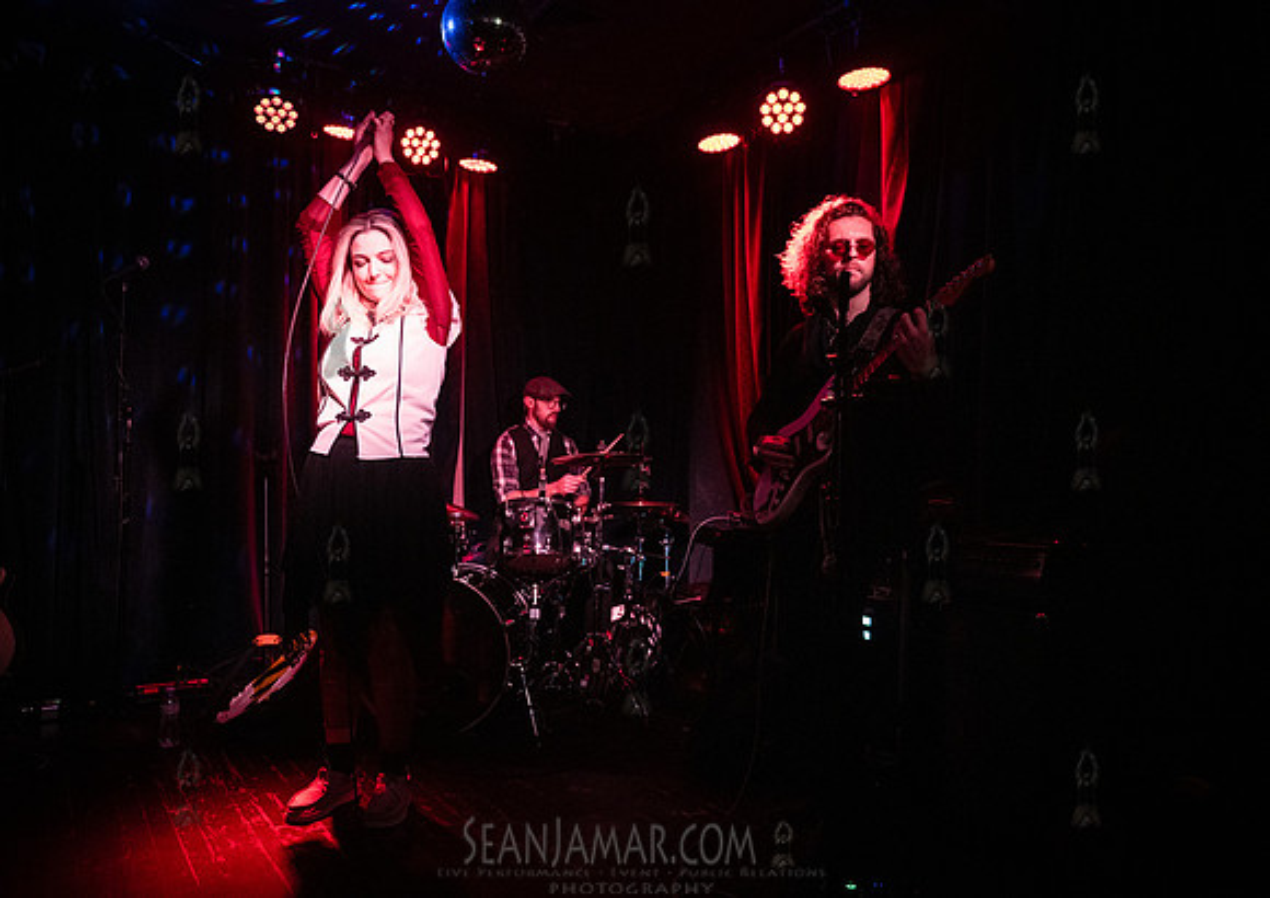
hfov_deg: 70.4
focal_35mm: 25
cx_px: 595
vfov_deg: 53.1
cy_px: 449
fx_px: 899
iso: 12800
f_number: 3.2
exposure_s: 1/400
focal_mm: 24
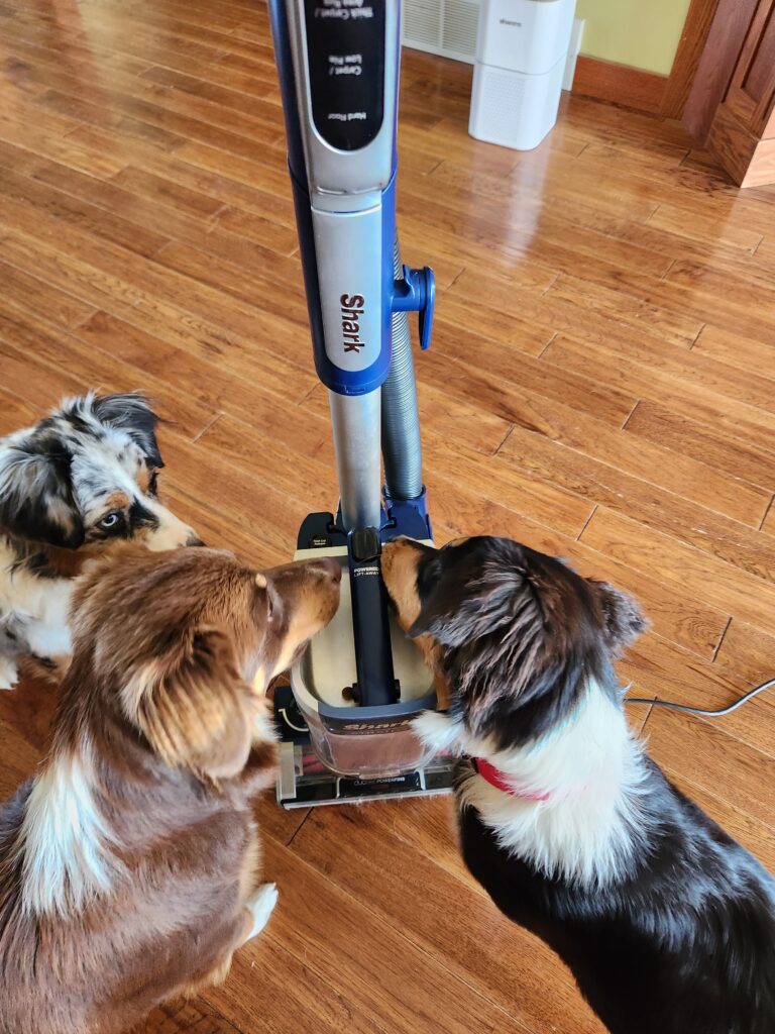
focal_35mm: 23
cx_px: 388
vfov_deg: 73.9
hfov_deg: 58.9
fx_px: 687
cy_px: 517
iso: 400
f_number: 1.8
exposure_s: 1/120
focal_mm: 5.4
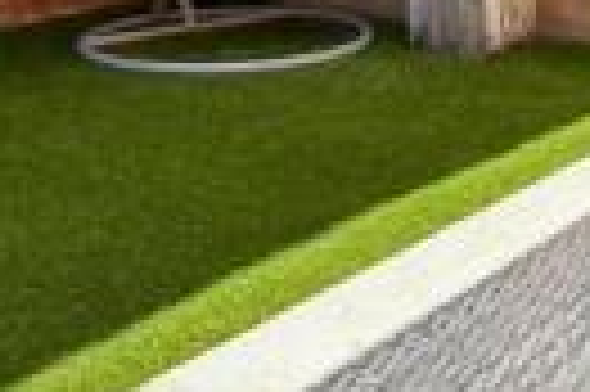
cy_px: -241
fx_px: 1228
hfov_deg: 26.1
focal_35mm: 75
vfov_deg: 16.2
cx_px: 534
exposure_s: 1/125
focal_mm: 10
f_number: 8
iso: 160
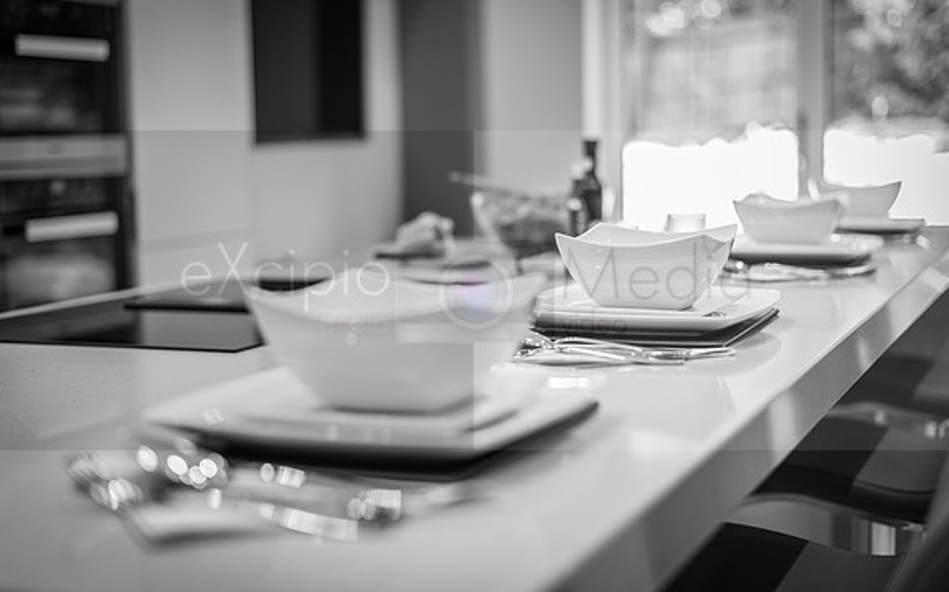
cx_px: 475
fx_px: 1396
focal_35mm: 54
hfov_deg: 37.5
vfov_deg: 24.0
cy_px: 289
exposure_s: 1/125
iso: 250
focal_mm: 50
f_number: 2
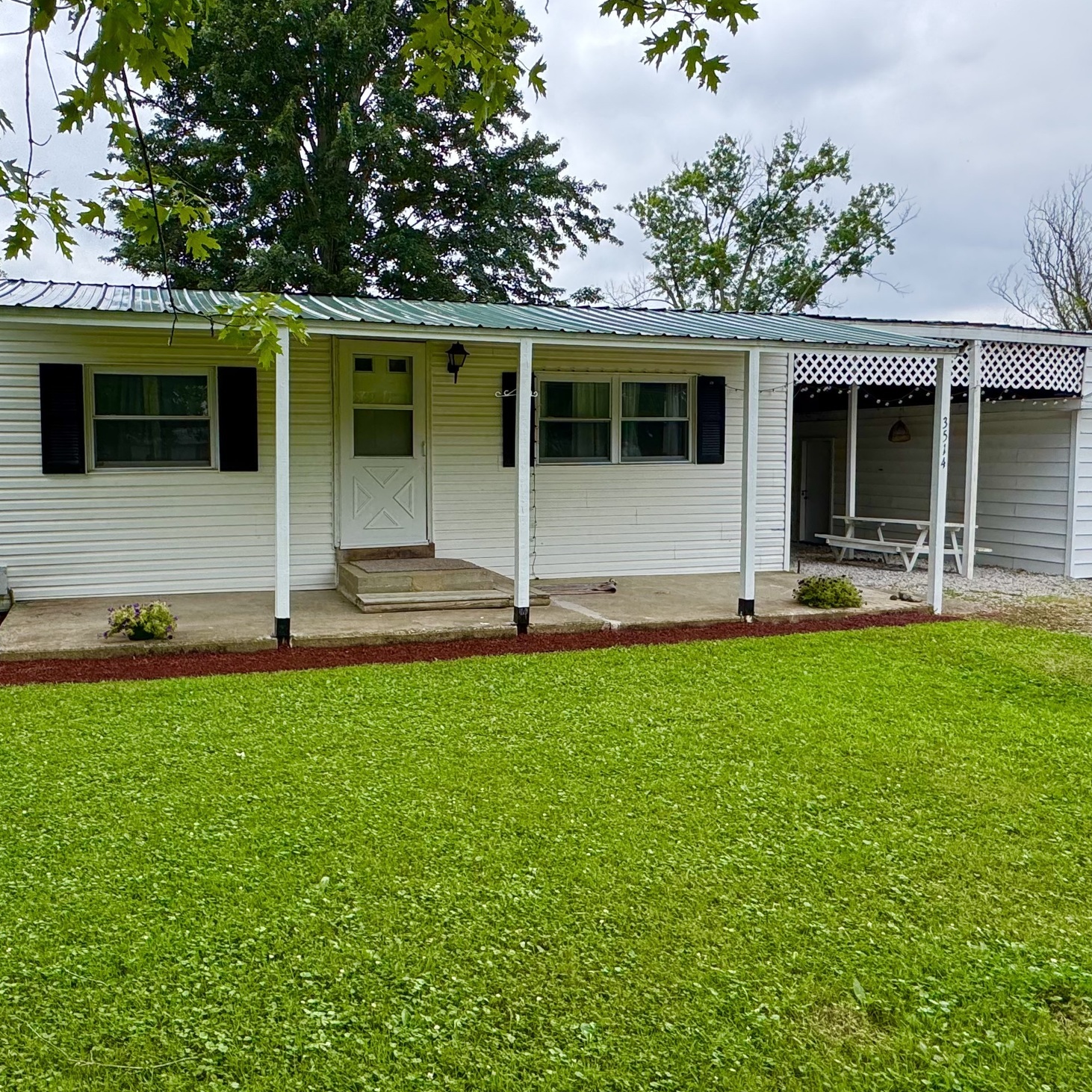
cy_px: 525
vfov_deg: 60.9
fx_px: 928
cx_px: 454
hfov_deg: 60.6
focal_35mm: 26
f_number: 2.2
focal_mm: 2.22
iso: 40
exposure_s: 1/361
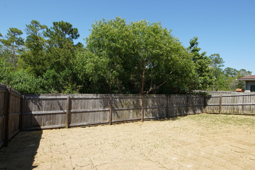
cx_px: 128
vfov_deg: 67.4
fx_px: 128
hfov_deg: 90.0
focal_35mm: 18
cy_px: 85
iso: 100
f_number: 8
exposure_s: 1/160
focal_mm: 12
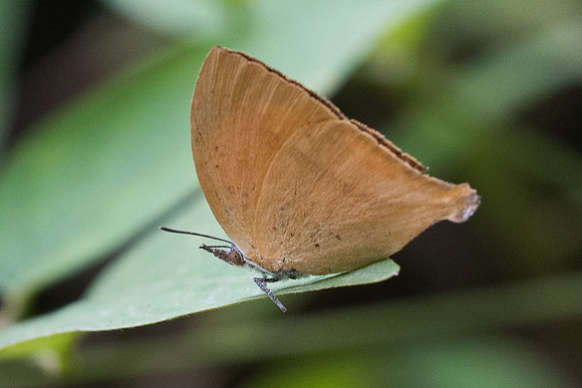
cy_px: 304
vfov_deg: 1.8
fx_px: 12359
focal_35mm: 764
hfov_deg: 2.7
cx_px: 291
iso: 1000
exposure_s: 1/1250
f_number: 5
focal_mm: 150
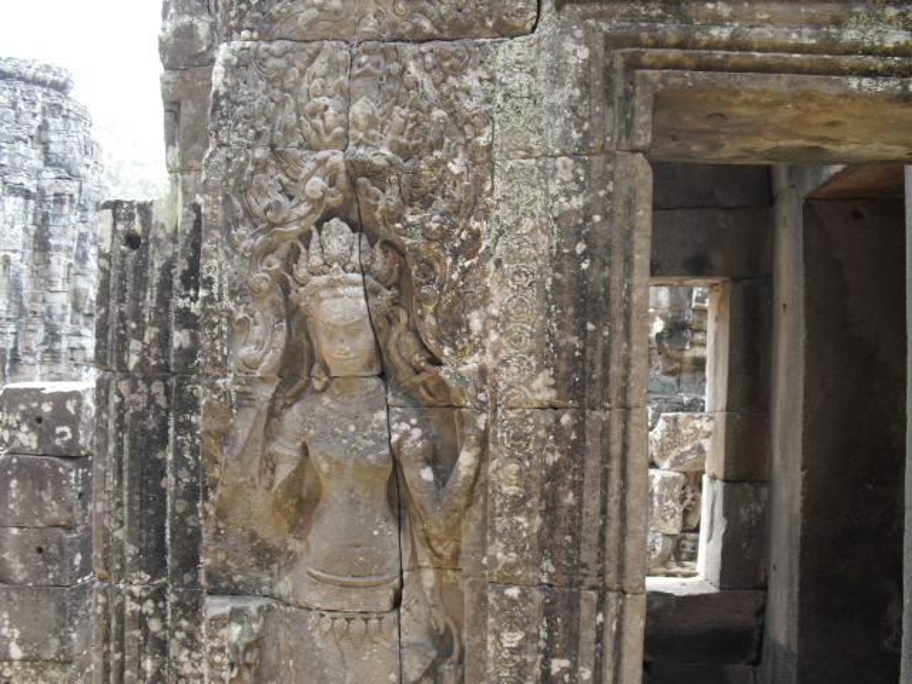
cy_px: 342
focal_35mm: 36
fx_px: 948
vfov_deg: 39.7
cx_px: 456
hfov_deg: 51.4
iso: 100
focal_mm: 6.3
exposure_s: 1/125
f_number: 3.1
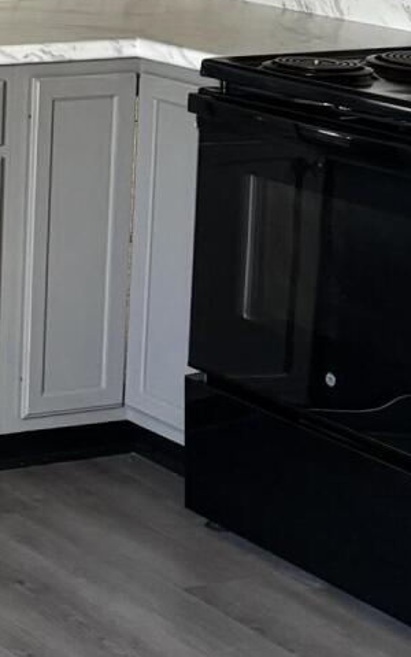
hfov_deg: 10.1
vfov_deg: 17.6
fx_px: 2058
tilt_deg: -6.0
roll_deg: -1.1
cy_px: -21
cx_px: -530
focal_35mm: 115
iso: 200
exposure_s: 1/60
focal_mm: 5.96
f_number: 1.6
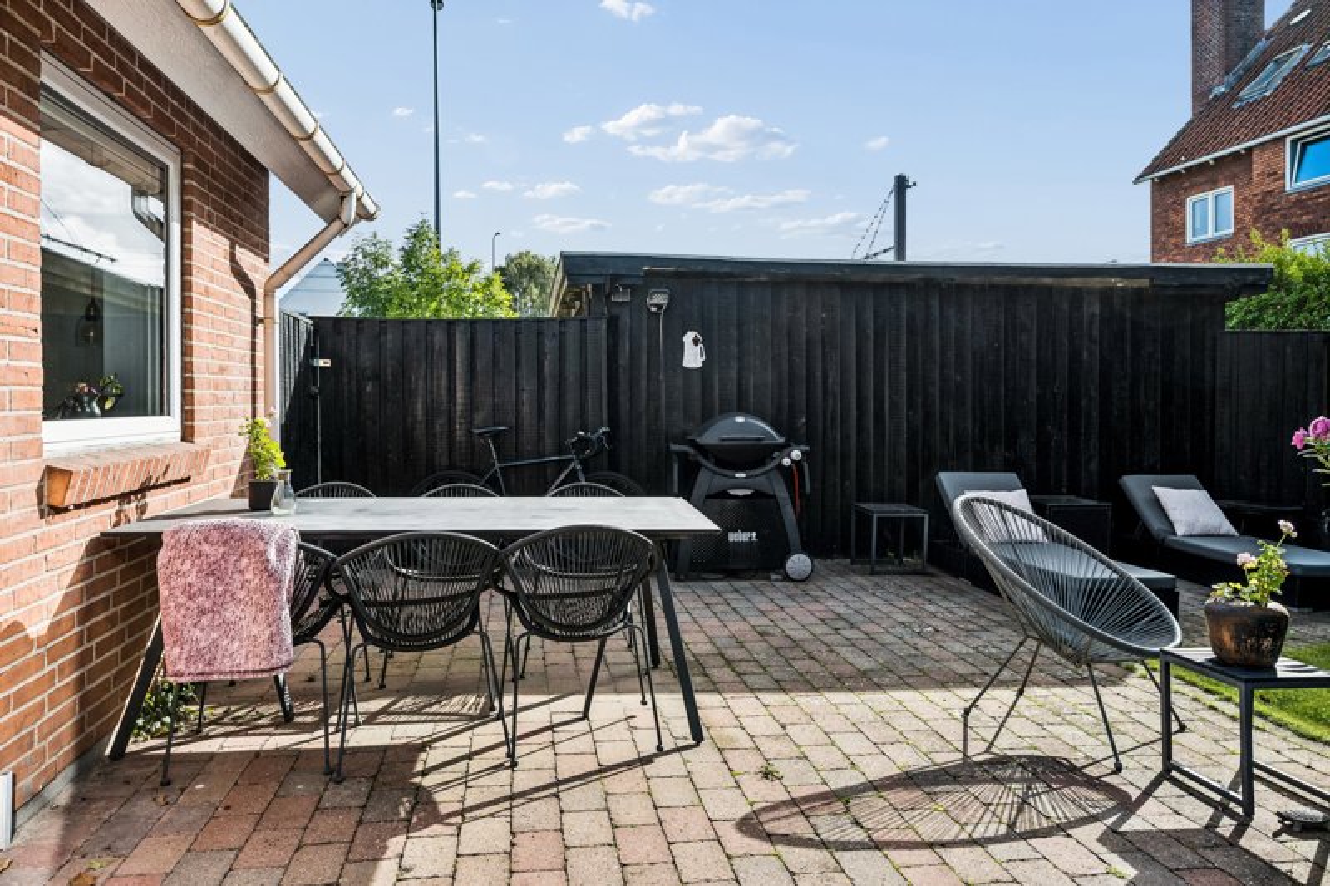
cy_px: 443
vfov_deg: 53.1
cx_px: 665
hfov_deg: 73.8
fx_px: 886
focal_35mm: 24
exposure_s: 1/800
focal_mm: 24
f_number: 6.3
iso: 320
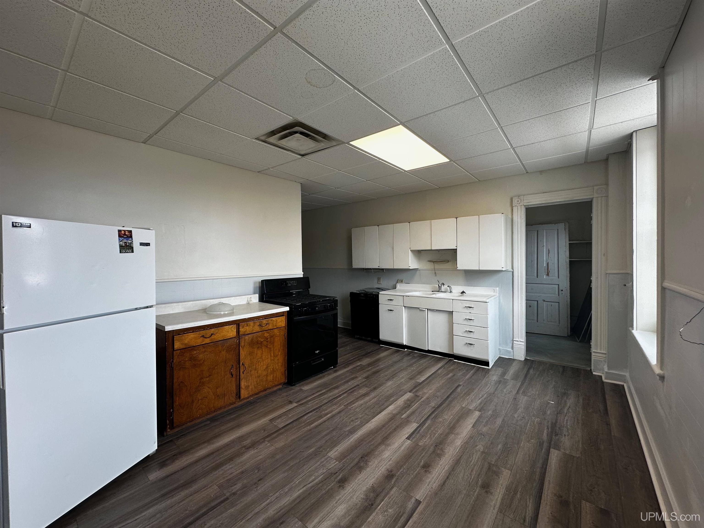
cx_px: 352
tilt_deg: -1.0
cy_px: 264
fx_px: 285
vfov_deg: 85.7
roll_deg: +0.6
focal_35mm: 14
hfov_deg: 102.1
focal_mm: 2.22
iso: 80
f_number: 2.2
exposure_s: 1/120
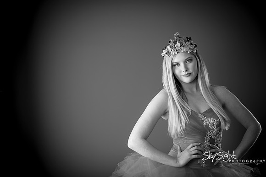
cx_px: 133
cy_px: 88
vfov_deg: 27.0
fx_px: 370
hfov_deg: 39.6
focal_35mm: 50
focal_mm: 50
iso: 200
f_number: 2
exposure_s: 1/250
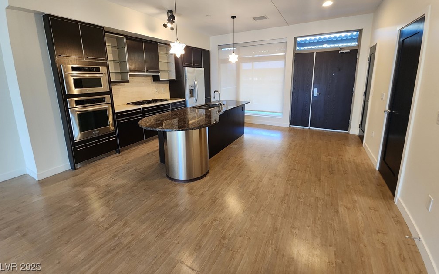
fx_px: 167
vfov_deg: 77.7
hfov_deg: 105.3
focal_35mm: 14
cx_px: 220
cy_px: 110
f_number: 2.2
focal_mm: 2.2
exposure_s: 1/60
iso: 320
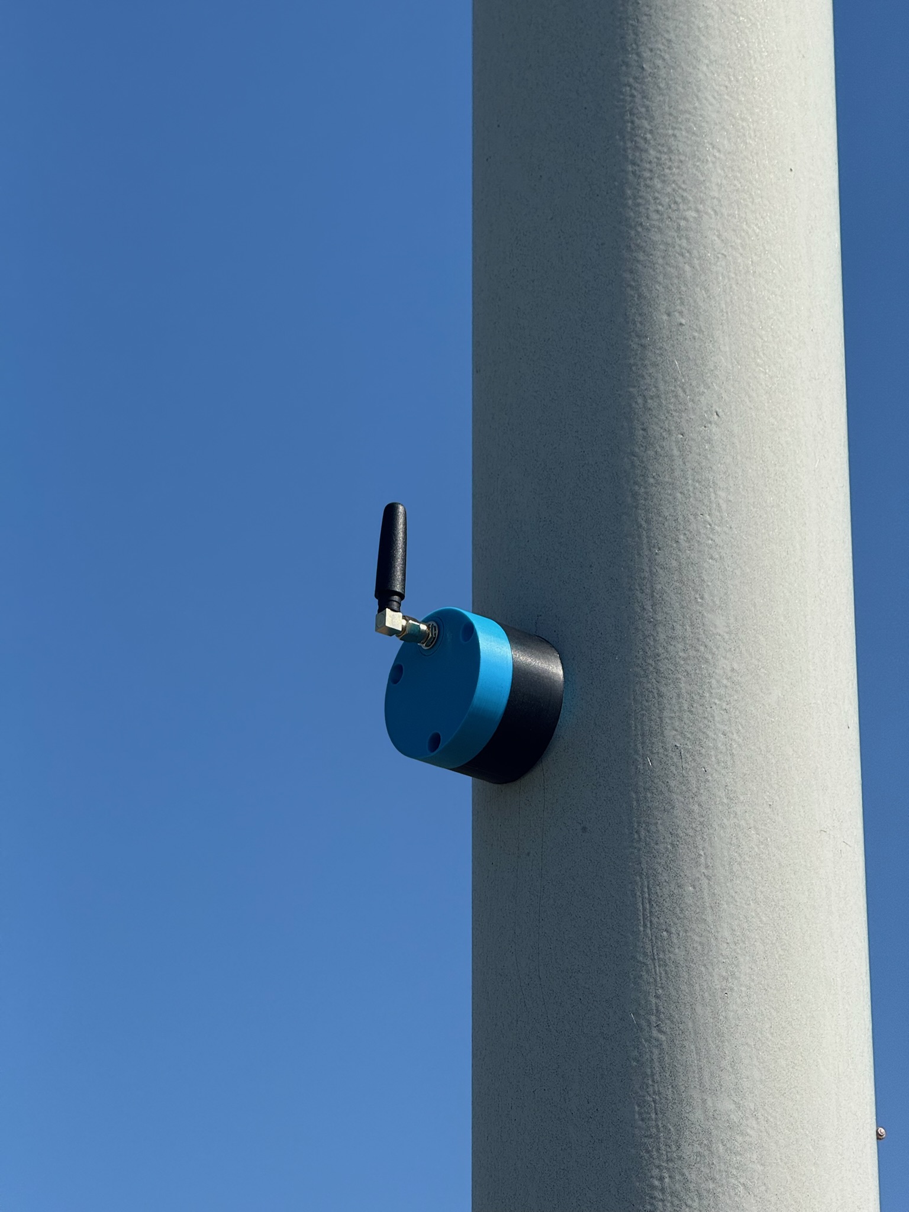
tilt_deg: +24.9
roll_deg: +0.3
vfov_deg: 16.4
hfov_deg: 12.3
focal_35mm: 120
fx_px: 4202
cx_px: 454
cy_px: 606
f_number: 2.8
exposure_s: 1/2283
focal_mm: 15.66
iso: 50
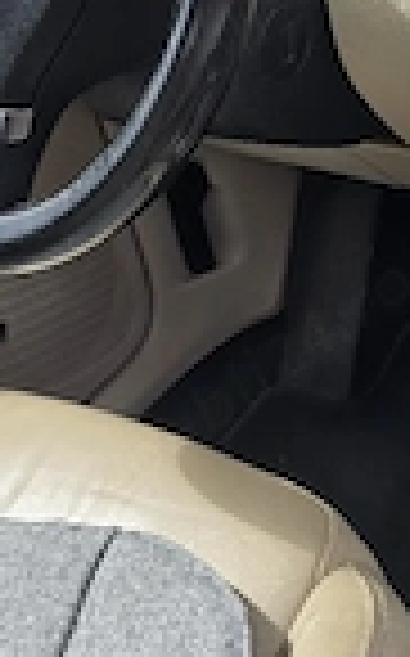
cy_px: 76
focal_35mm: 67
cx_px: 356
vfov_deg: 29.5
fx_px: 1200
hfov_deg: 19.1
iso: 12
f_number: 1.7
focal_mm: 6.3
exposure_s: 1/250
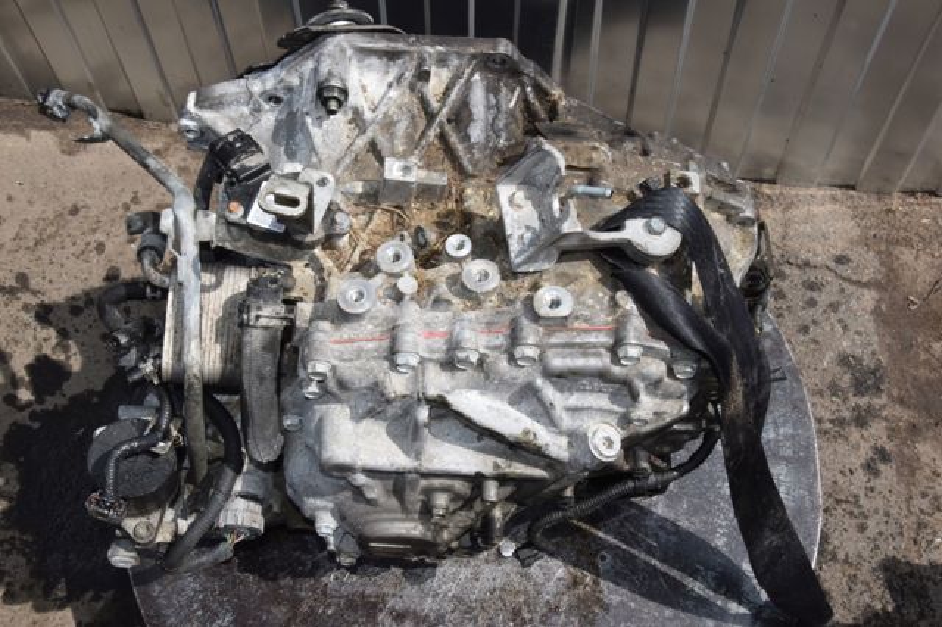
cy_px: 314
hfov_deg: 46.4
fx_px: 1098
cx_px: 471
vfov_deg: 31.9
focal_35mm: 42
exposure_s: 1/200
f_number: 25
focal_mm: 28
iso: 800
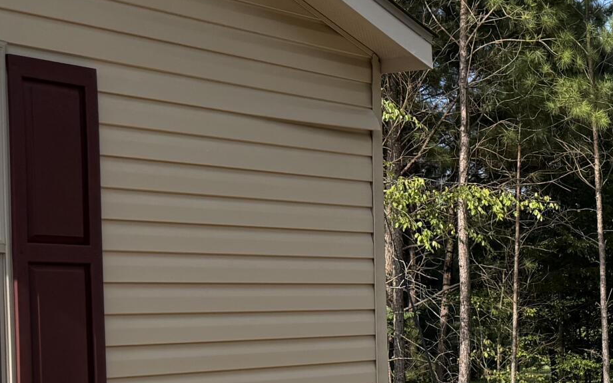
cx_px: 955
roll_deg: +1.6
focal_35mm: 83
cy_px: 316
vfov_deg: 15.6
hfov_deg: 20.7
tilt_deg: +0.1
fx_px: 1387
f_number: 1.78
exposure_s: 1/2169
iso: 80
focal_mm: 6.76
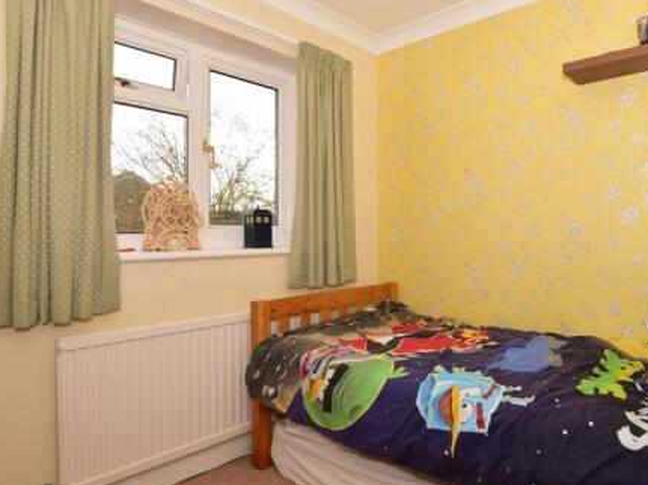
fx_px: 412
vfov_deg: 61.0
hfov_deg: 75.1
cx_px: 404
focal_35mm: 22
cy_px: 233
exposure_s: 1/200
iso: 400
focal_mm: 10
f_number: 7.1
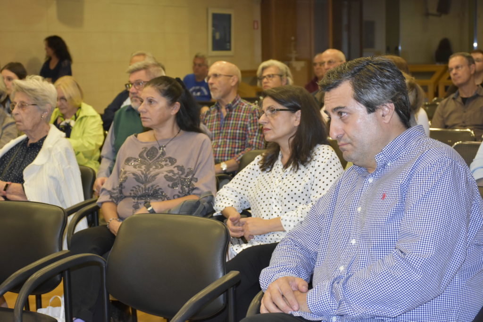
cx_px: 242
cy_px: 161
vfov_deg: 20.2
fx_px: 906
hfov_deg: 29.8
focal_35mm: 68
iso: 1600
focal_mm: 45
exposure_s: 1/60
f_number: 5.6
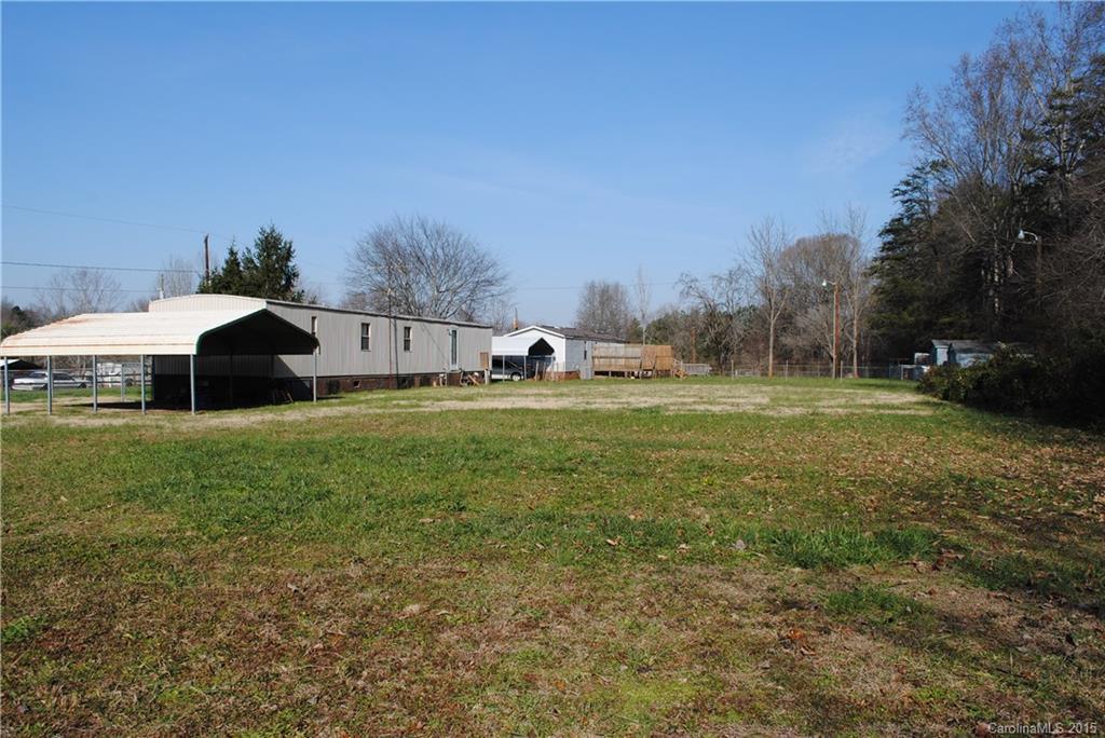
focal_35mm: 27
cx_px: 552
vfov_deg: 48.0
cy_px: 369
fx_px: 829
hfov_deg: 67.4
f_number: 9
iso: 100
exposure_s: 1/320
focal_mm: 18
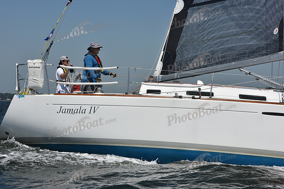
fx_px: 805
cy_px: 94
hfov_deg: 20.0
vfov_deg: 13.4
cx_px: 142
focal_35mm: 102
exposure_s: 1/1250
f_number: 11
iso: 250
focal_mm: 102
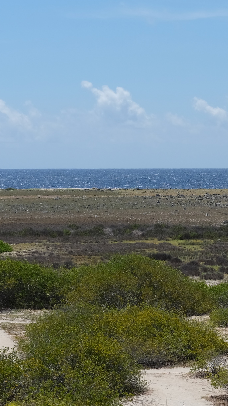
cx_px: 341
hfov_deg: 8.4
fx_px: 1515
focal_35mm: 141
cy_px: 284
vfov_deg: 15.2
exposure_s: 1/1100
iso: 160
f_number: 5.6
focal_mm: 35
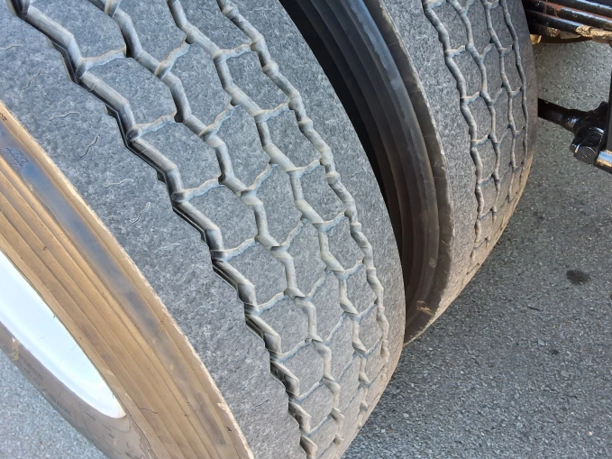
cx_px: 329
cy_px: 195
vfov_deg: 42.8
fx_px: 583
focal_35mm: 33
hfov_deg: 55.3
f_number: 1.9
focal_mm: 2.91
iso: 50
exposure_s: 1/120
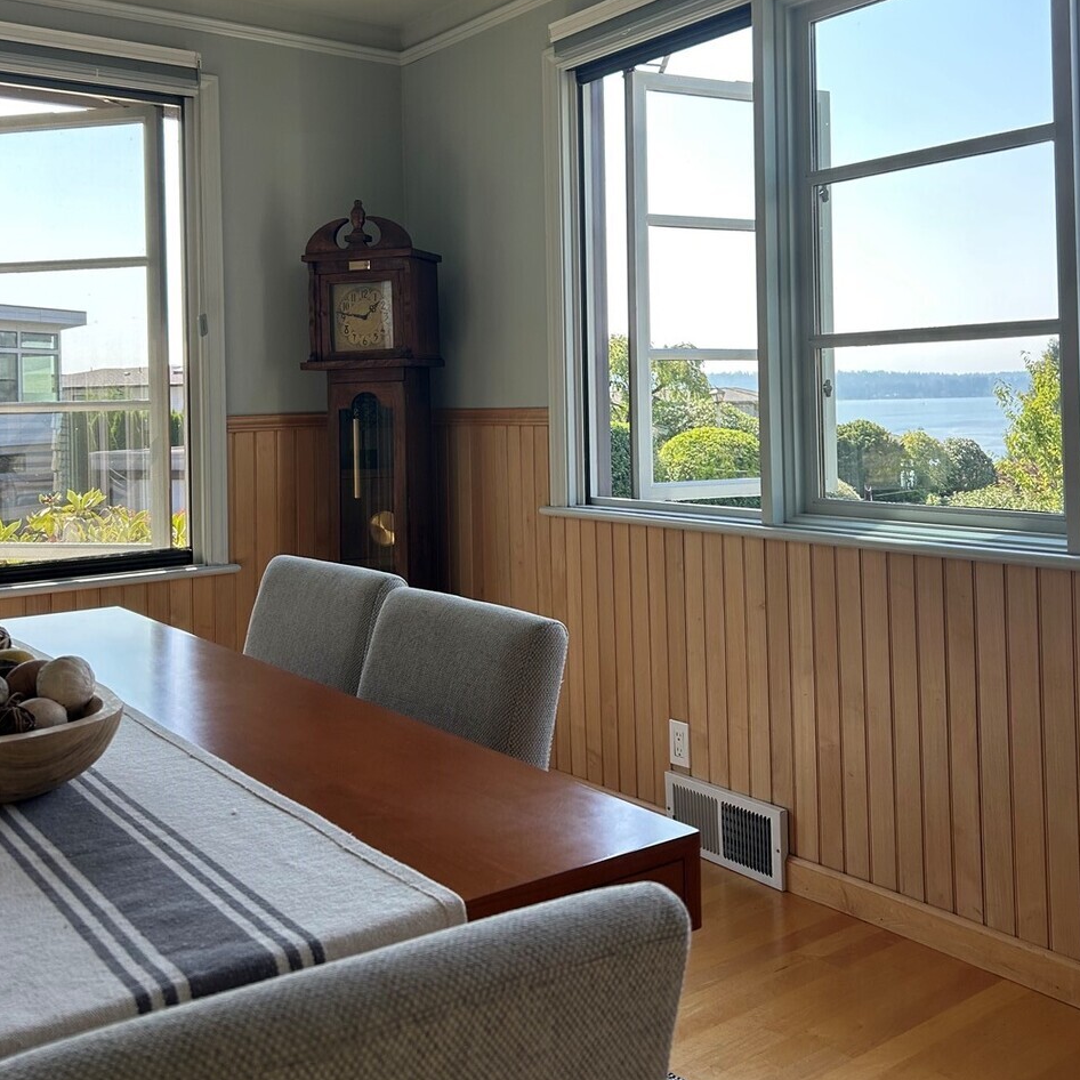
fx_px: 1235
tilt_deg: +1.1
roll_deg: +0.6
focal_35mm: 35
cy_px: 378
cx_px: 541
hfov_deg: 47.2
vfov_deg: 46.6
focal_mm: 5.7
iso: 50
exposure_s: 1/544
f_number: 1.5
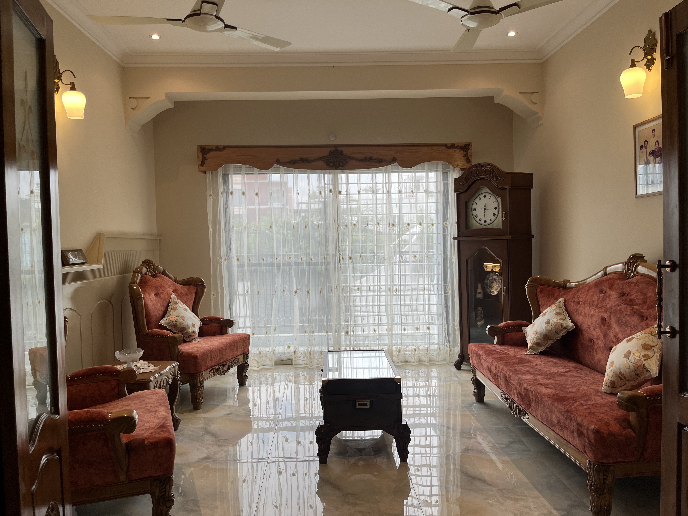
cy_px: 258
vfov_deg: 53.1
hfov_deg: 67.3
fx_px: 517
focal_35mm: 26
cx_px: 344
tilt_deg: -2.5
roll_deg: +1.6
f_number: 1.6
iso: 32
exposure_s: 1/113
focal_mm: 5.1
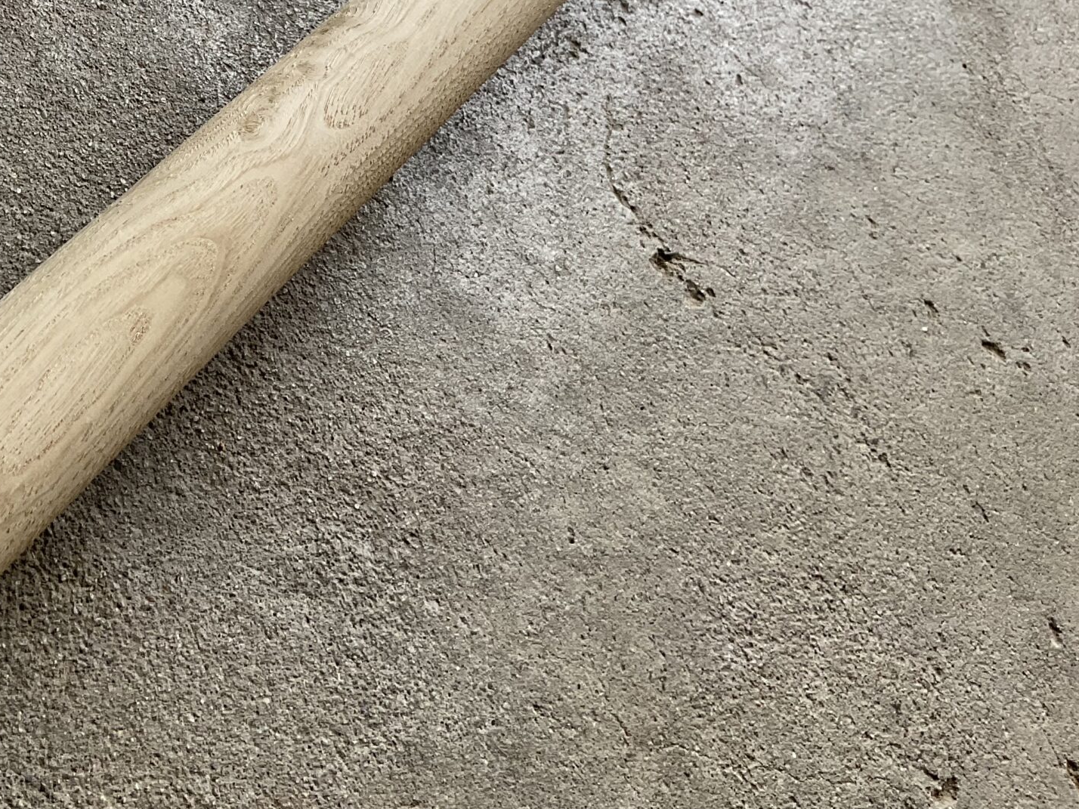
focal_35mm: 52
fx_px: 1621
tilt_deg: -50.8
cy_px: 95
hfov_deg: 34.9
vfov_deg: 27.1
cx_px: 123
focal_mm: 3
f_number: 1.8
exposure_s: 1/122
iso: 20
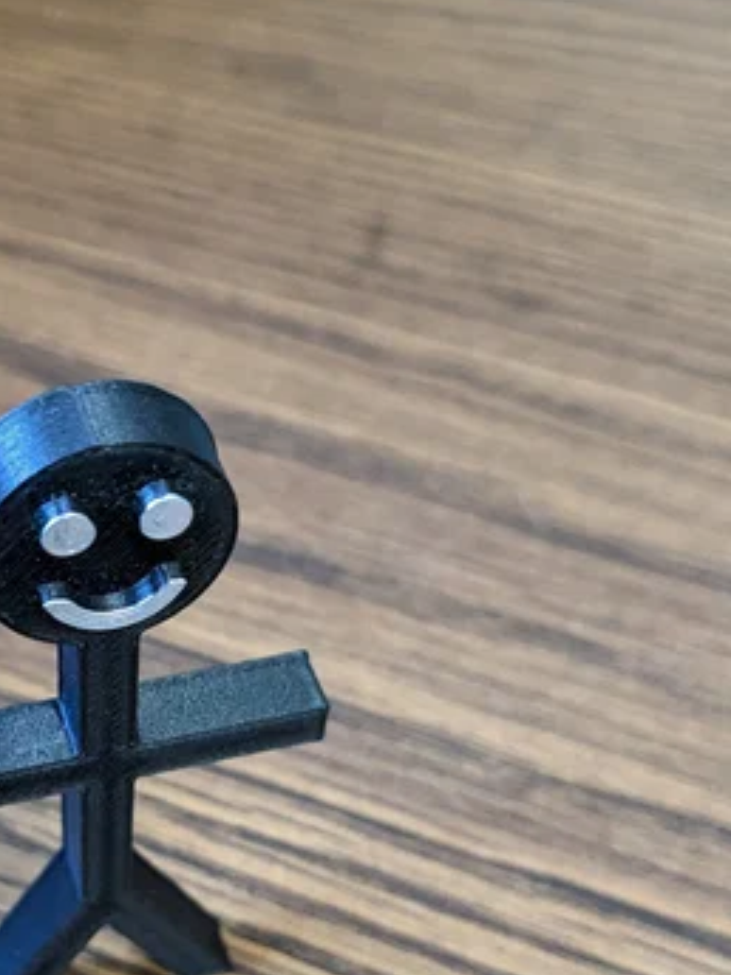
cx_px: 129
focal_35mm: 49
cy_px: 733
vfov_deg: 37.9
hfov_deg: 28.9
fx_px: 1380
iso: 1231
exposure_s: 1/60
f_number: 1.73
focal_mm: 4.38
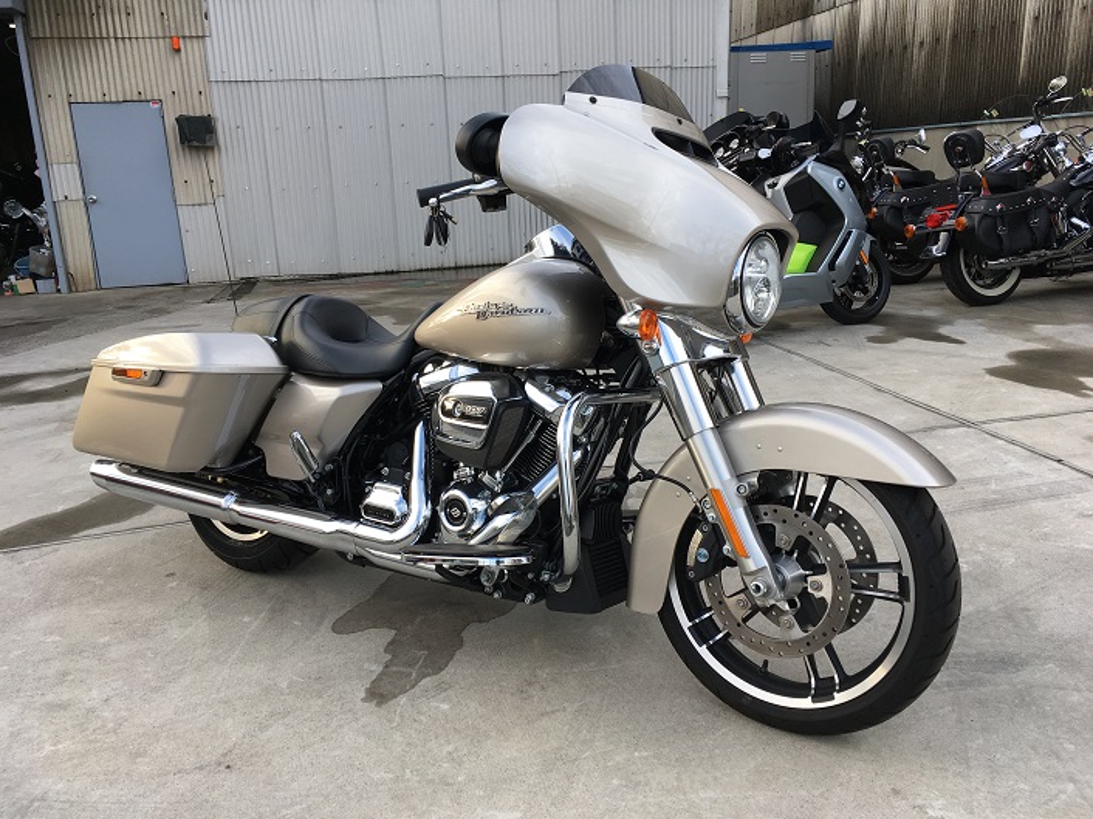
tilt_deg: -15.7
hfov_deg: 61.7
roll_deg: +2.9
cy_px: 410
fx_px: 915
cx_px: 546
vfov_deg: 48.2
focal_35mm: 29
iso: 25
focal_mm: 4.15
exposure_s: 1/246
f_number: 2.2
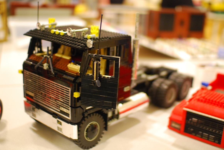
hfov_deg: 43.6
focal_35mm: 45
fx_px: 280
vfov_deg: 29.9
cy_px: 75
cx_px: 112
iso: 640
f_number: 1.4
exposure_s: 1/60
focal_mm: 30
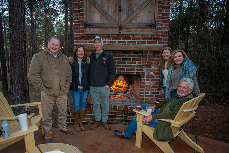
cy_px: 76
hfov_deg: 78.6
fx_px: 140
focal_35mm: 22
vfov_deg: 57.2
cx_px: 114
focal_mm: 22
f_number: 2.8
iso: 400
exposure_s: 1/50
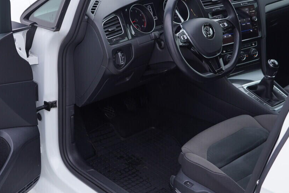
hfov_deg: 31.8
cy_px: 70
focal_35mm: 63
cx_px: 125
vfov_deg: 21.5
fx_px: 506
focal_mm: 24
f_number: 3.2
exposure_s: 1/50
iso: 125
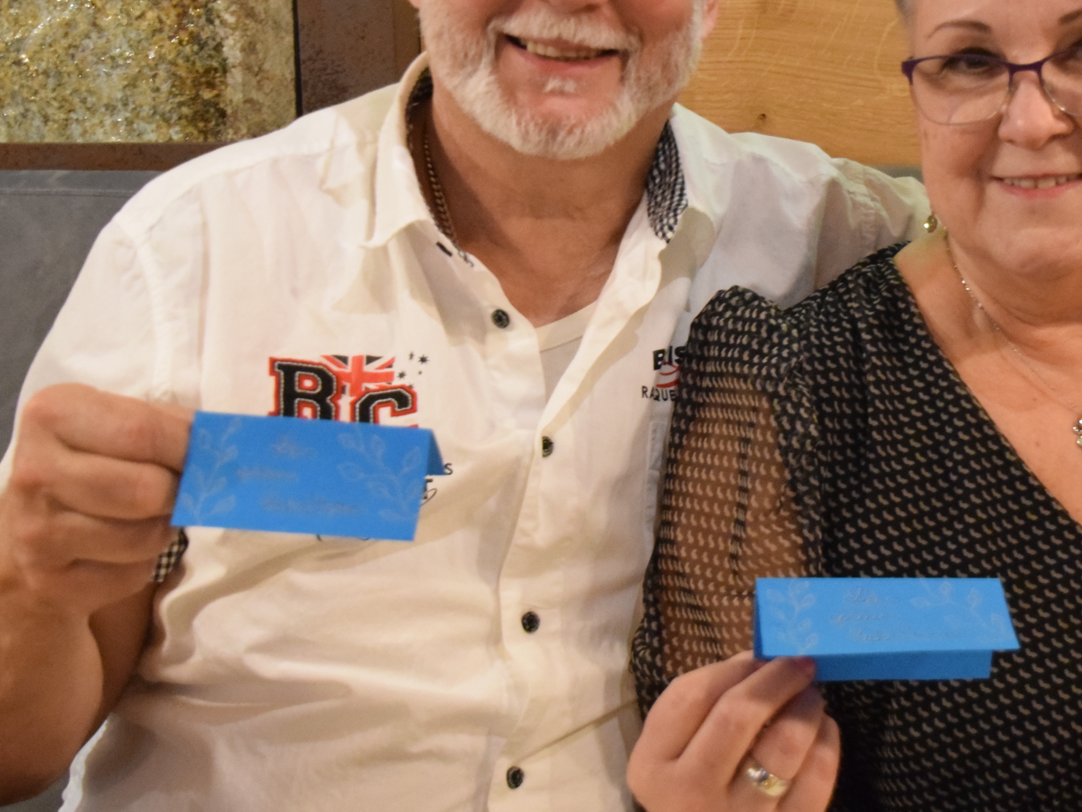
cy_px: 343
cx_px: 776
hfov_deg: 29.5
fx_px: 2032
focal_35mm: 65
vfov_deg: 22.6
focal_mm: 22
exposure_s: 1/60
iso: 4000
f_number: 3.5
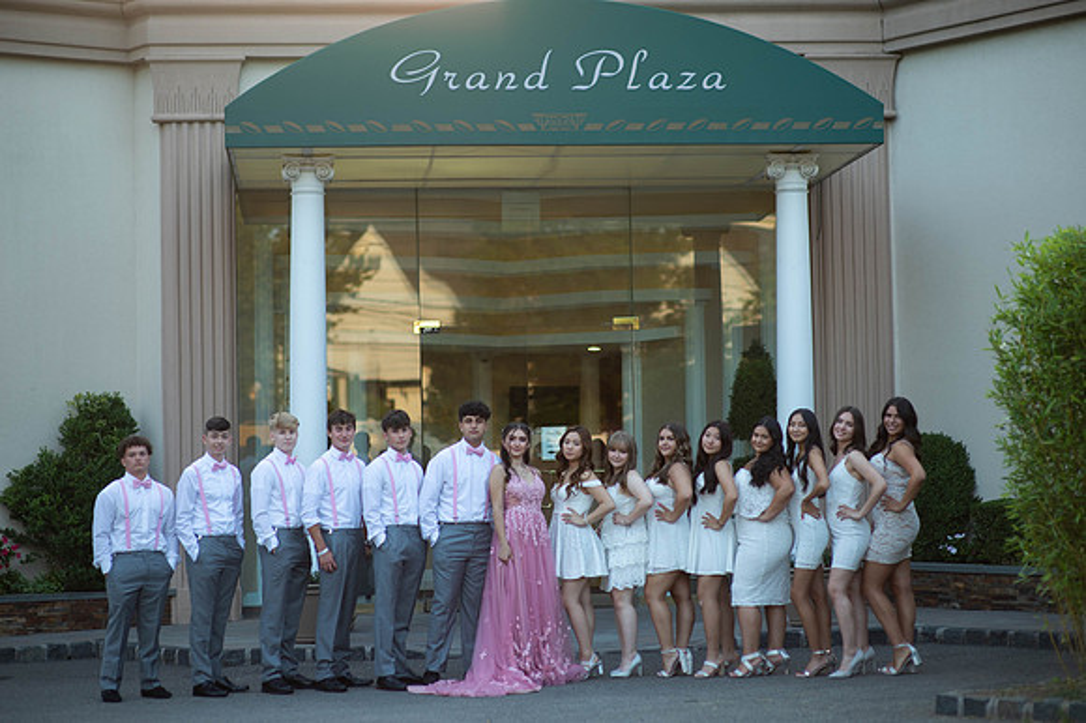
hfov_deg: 23.9
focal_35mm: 85
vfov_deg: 16.1
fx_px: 2563
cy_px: 362
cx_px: 543
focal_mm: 85
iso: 250
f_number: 2
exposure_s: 1/1000
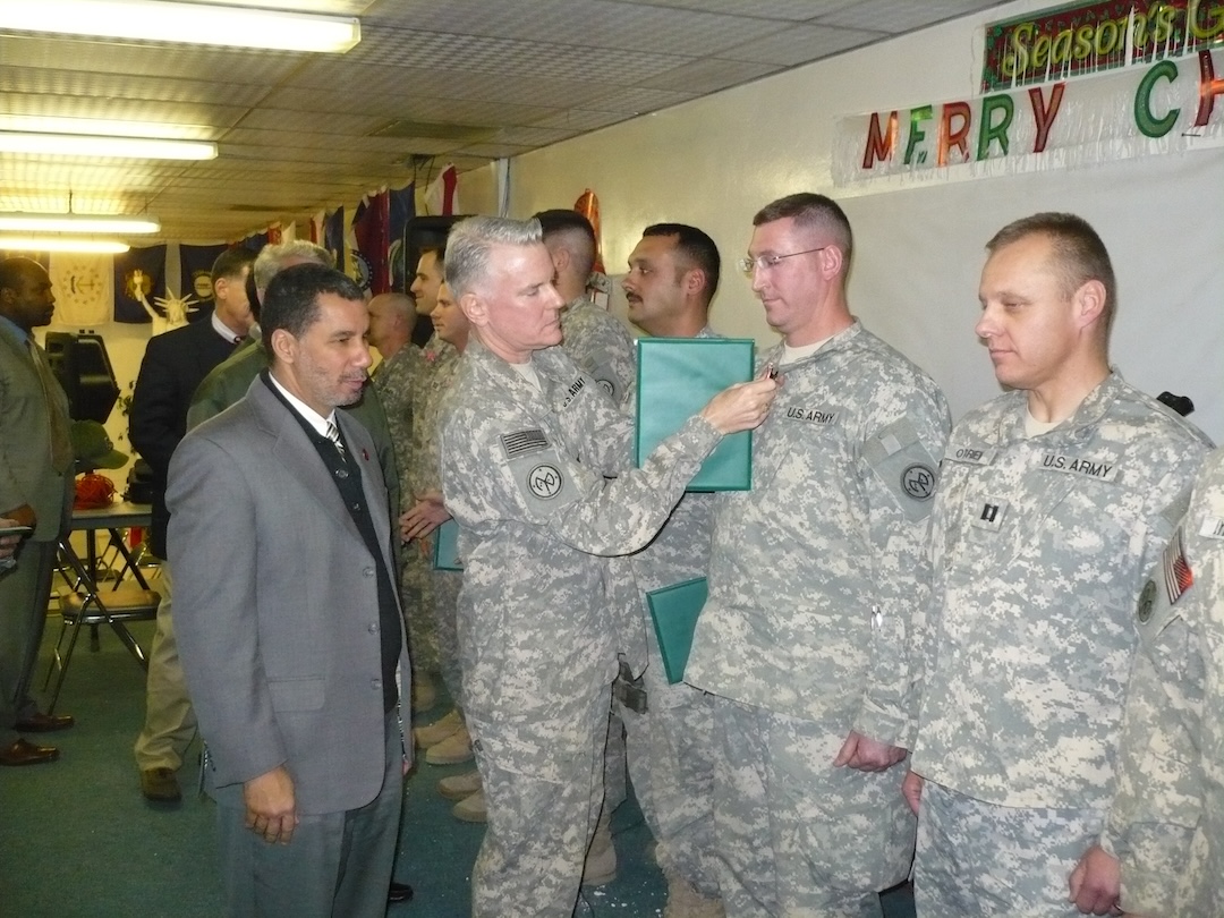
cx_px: 612
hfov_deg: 46.8
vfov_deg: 36.0
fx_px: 1414
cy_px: 459
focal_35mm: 40
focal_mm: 6.6
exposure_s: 1/30
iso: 400
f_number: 3
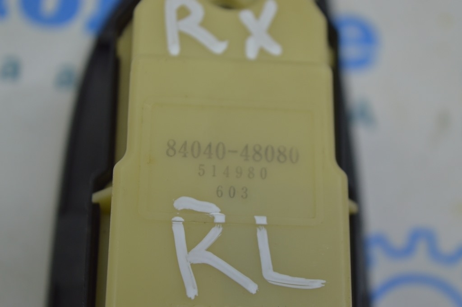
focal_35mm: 82
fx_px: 1058
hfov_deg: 24.6
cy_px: 154
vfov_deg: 16.5
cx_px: 231
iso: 400
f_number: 5.6
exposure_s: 1/50
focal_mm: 55
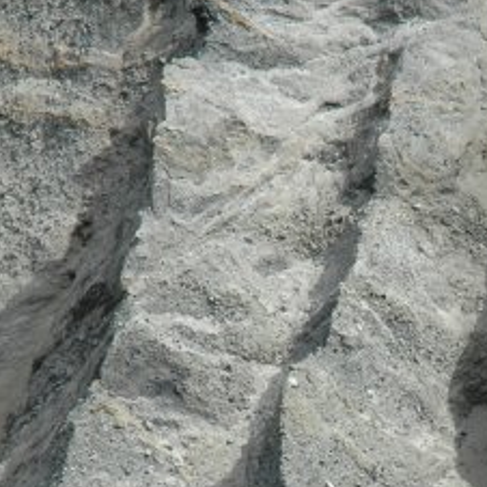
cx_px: 499
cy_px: 448
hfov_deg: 6.1
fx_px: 4536
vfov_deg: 6.1
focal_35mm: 285
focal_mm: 70
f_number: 10
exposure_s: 1/160
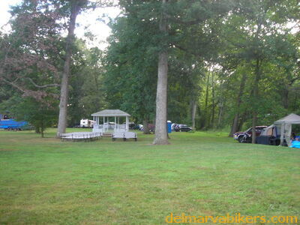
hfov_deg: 49.0
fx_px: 329
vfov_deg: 37.7
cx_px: 150
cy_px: 112
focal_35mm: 38
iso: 61
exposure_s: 1/30
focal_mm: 6.3
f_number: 3.2
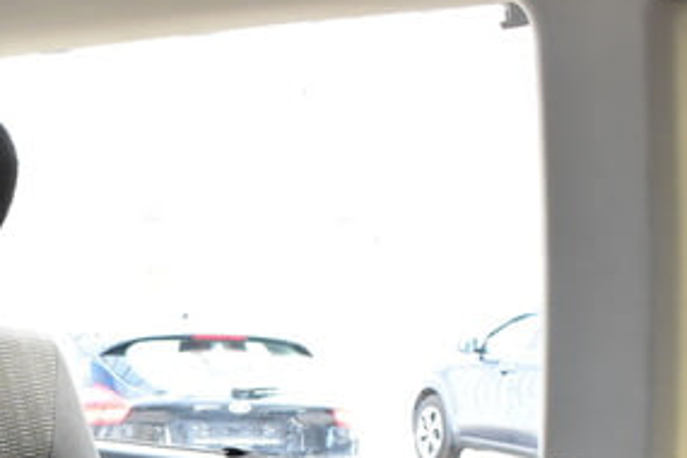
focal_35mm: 100
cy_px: 633
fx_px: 1900
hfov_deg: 19.6
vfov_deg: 13.2
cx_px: -75
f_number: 5.6
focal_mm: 21
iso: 1250
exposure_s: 1/125
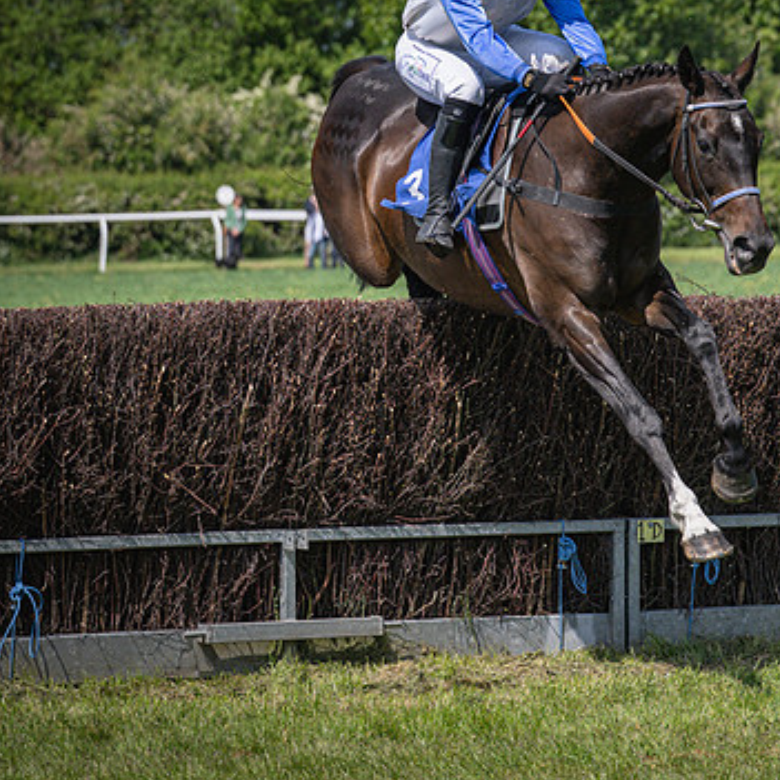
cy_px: 217
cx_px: 584
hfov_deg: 6.8
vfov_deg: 6.8
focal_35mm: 256
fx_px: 6526
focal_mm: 98
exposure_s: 1/3200
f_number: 4
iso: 200
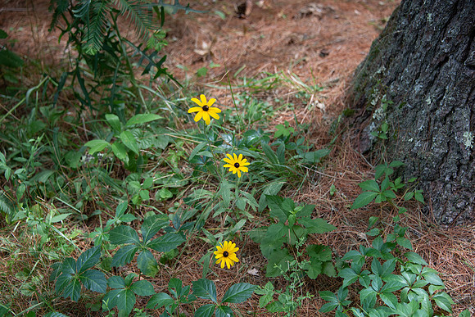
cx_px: 238
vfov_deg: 16.7
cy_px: 158
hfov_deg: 24.8
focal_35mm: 82
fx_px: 1082
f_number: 5
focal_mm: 82
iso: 200
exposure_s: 1/100
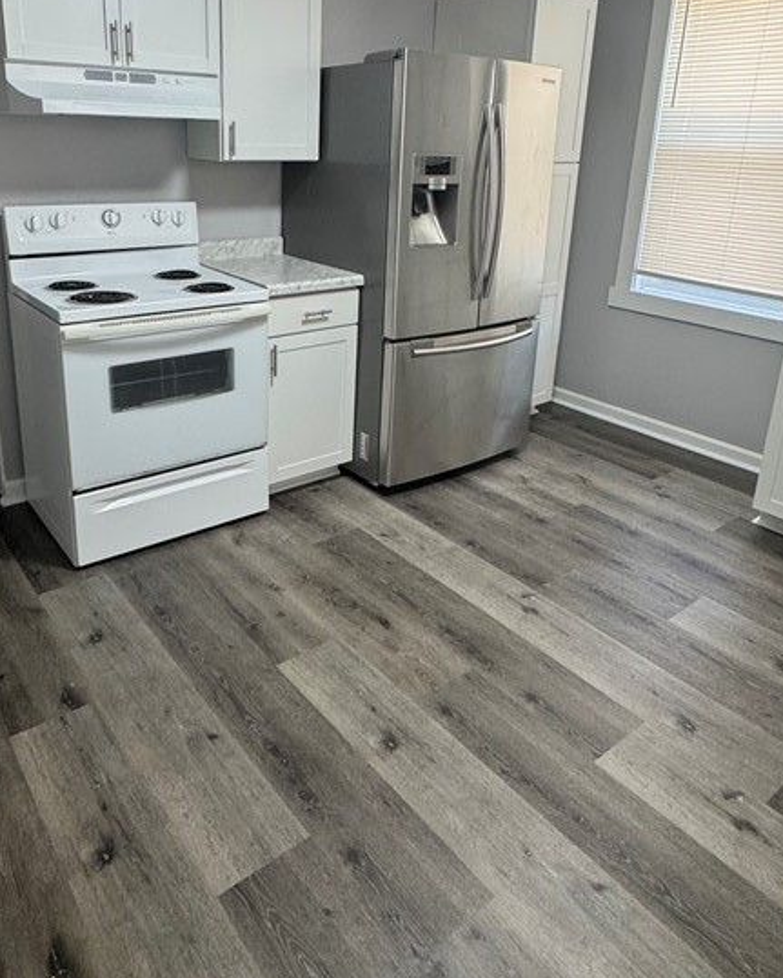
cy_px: 354
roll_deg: -1.8
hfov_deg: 54.8
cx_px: 334
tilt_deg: -17.1
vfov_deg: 64.8
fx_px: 753
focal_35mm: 26
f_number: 2.2
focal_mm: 2.22
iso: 200
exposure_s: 1/99
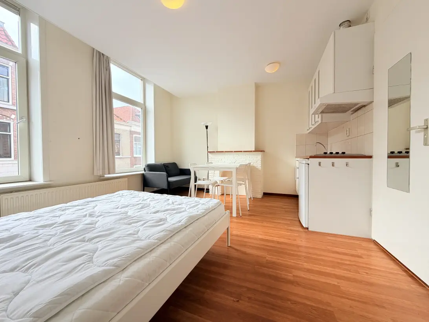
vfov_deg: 85.7
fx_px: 174
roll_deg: +0.4
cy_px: 161
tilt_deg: +0.0
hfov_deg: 102.1
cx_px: 214
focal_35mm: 14
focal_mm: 2.22
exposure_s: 1/225
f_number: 2.2
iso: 50
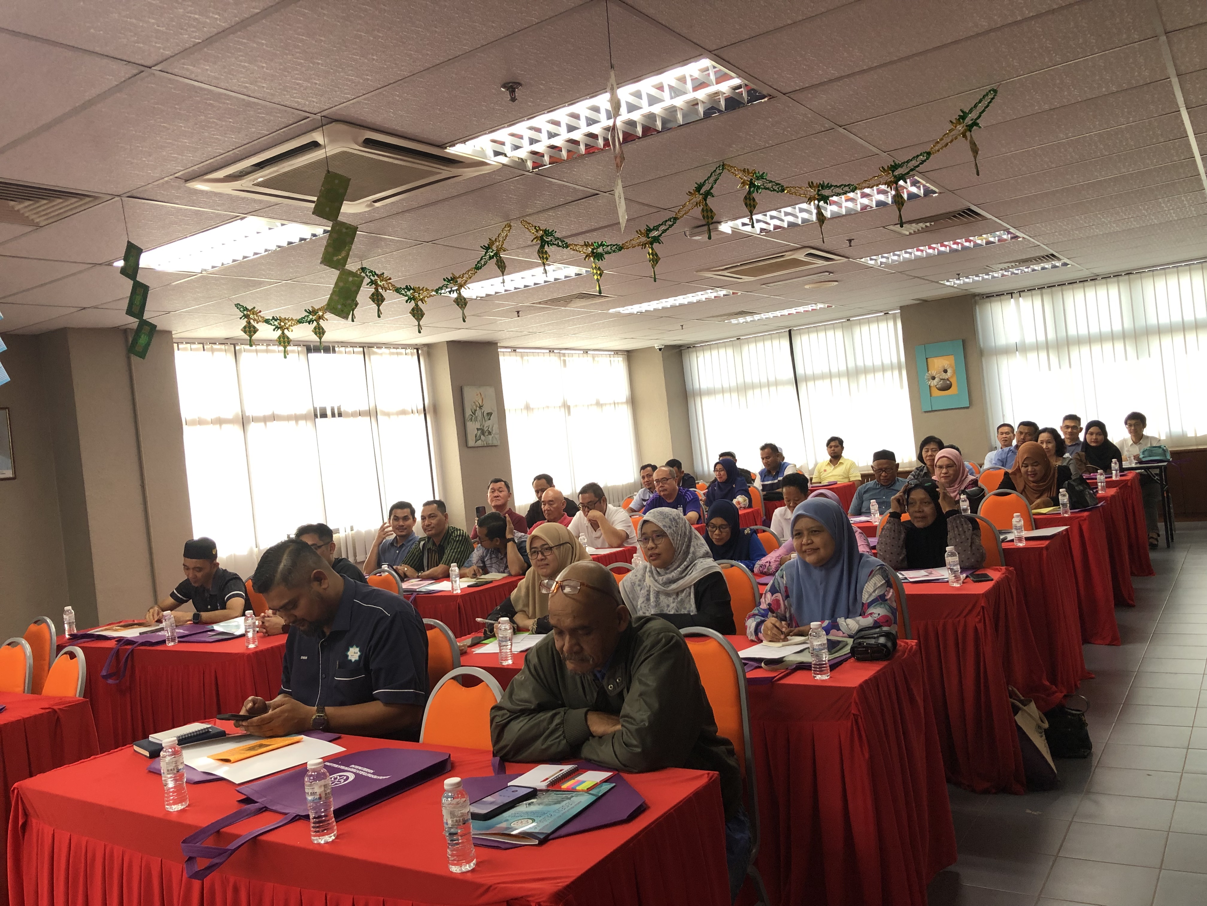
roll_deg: +5.0
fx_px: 976
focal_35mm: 28
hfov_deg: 63.4
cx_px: 604
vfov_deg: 49.7
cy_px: 453
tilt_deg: -2.8
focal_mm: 3.99
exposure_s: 1/33
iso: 40
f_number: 1.8
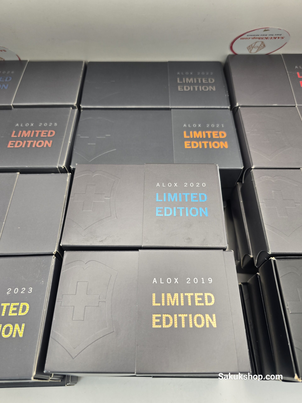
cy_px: 202
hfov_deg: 58.9
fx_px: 268
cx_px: 151
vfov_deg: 73.9
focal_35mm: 23
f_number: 1.7
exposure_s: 1/100
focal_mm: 6.3
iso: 64
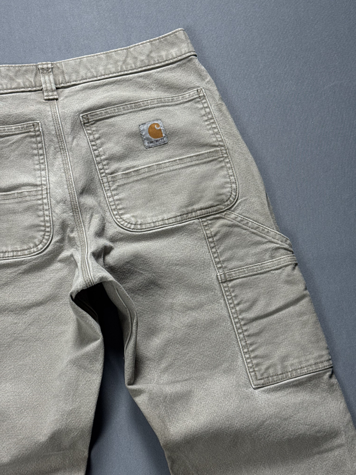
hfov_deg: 30.3
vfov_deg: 39.7
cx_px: 178
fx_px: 658
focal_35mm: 48
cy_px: 238
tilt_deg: -75.8
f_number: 1.78
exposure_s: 1/60
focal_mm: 6.76
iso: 100
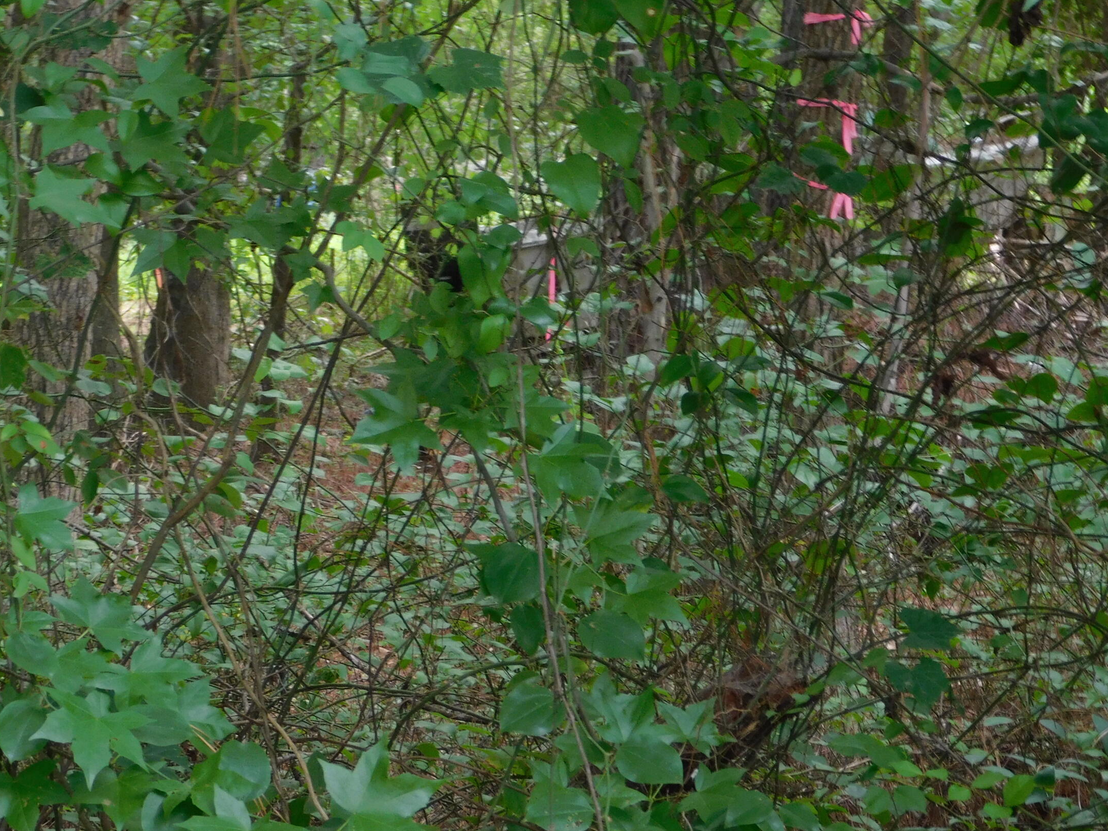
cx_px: 540
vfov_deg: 10.8
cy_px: 271
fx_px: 4385
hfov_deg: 14.4
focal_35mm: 137
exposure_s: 1/30
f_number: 4.6
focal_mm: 17.6
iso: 180
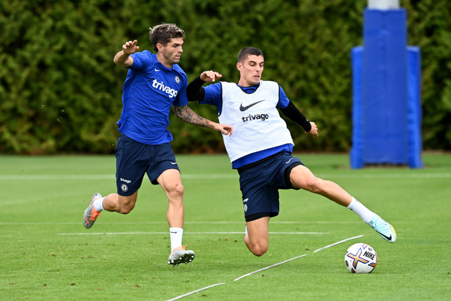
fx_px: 5011
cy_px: 150
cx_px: 226
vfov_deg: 3.4
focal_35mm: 400
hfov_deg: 5.2
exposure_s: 1/2000
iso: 800
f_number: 5
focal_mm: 400
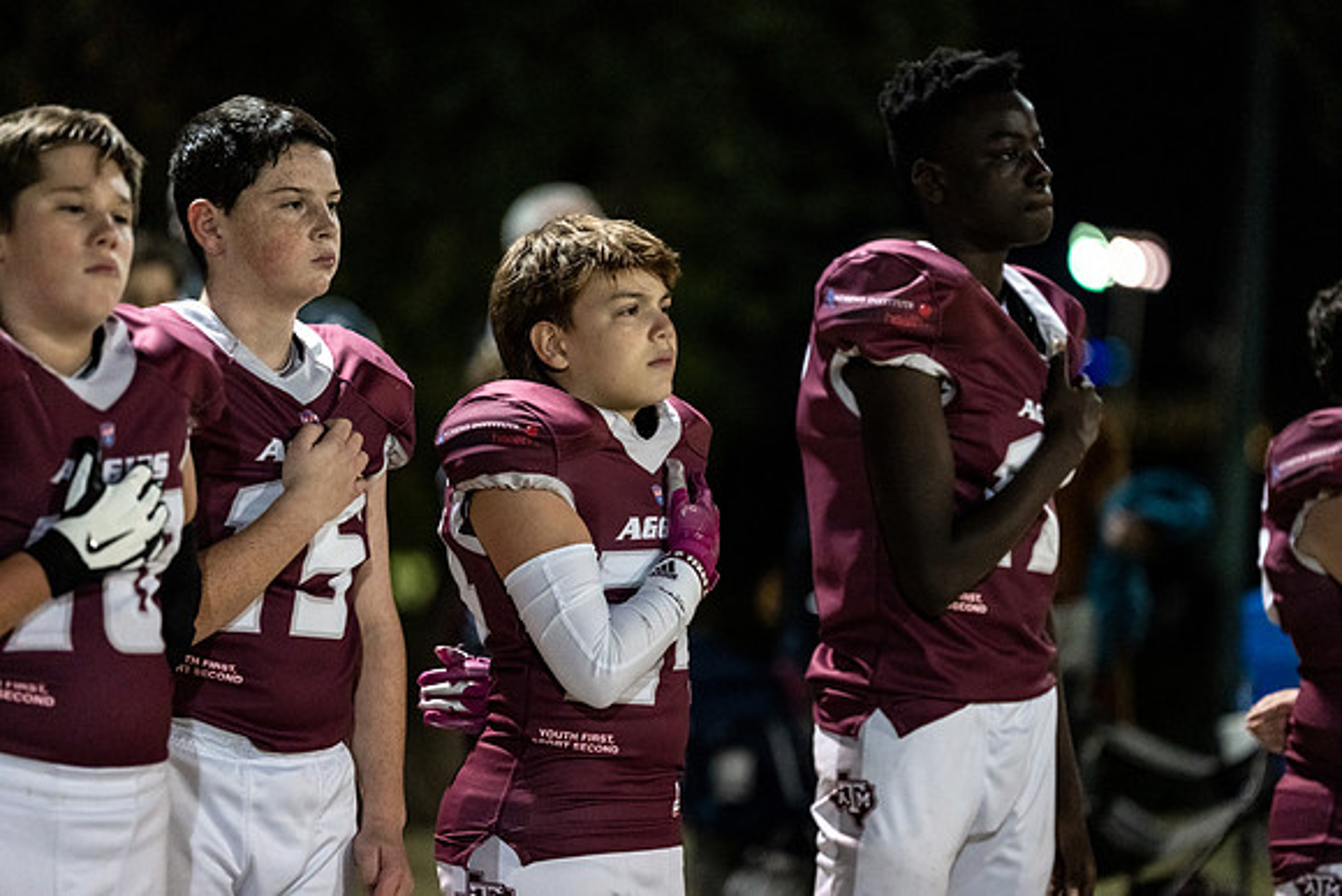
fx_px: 6562
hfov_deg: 11.7
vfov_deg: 7.8
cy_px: 448
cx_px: 671
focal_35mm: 176
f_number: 2.8
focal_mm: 176
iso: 5000
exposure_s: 1/320
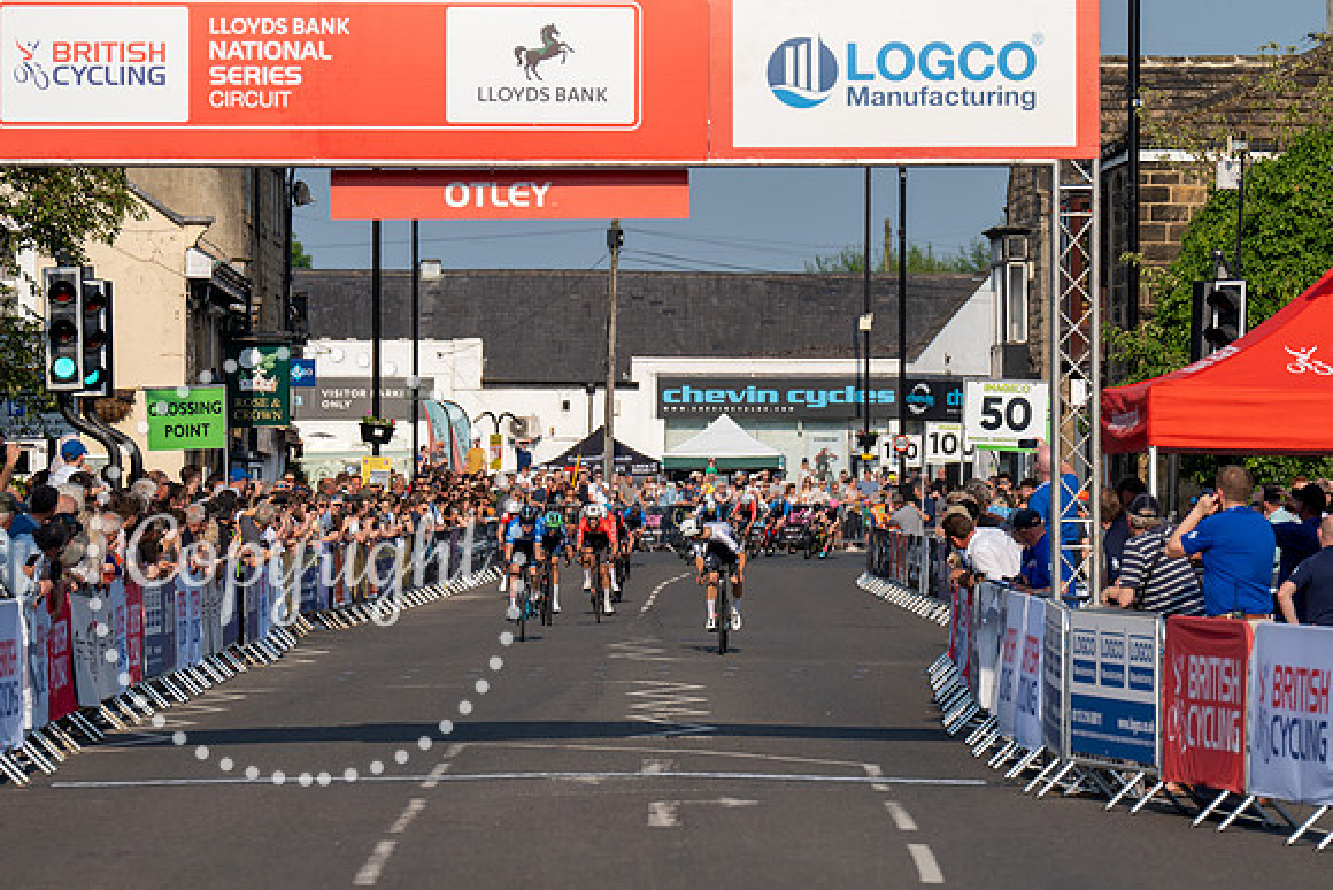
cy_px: 548
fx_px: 8433
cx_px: 820
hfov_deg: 9.0
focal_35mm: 228
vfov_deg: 6.0
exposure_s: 1/1000
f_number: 5
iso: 160
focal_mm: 185
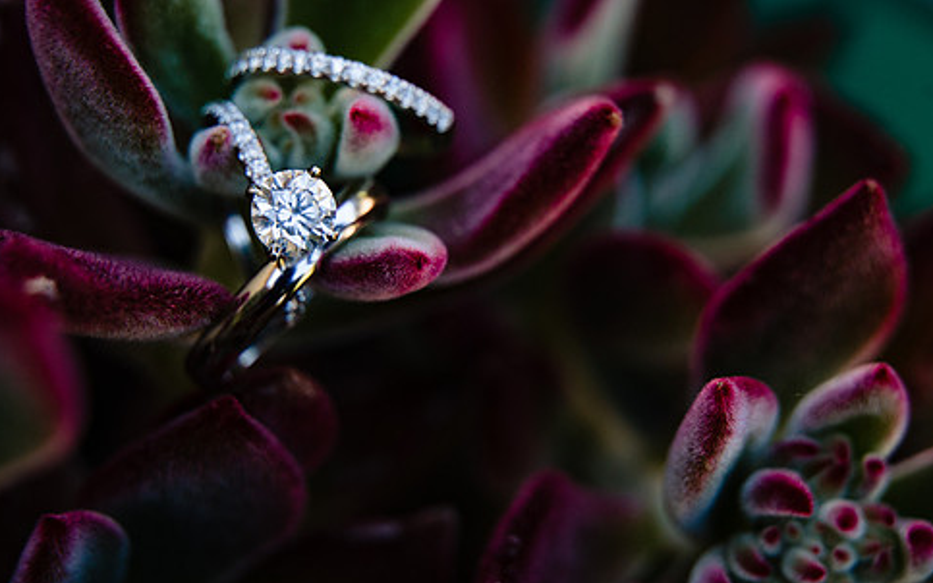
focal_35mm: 108
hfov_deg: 19.3
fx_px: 2746
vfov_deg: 12.1
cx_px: 488
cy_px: 245
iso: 500
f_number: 5.6
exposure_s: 1/250
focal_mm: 75
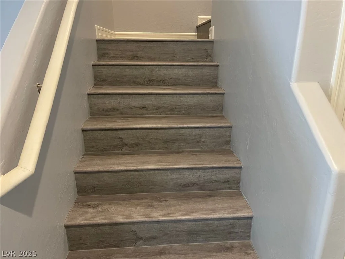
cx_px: 172
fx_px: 259
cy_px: 130
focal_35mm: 26
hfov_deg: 67.3
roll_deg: +0.4
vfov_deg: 53.1
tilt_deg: -18.6
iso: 320
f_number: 1.6
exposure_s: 1/60
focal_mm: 5.1
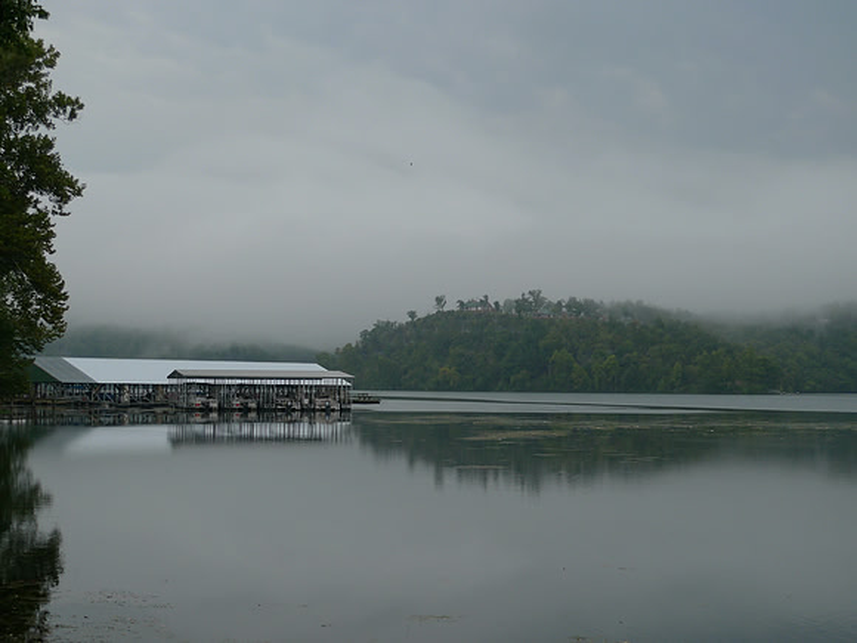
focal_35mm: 60
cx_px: 428
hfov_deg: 32.2
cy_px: 322
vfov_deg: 24.4
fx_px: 1485
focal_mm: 12.8
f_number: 2.8
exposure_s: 1/200
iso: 80
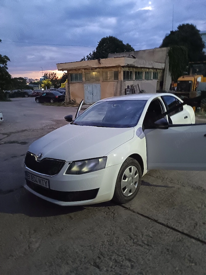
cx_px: 103
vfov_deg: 71.6
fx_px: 190
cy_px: 138
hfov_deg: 56.8
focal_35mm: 24
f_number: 1.75
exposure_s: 1/20
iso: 11937
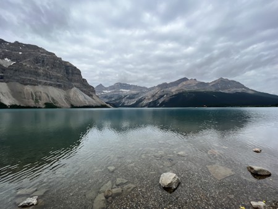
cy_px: 104
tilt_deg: +3.1
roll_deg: +0.2
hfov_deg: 106.2
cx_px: 139
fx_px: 104
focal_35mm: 13
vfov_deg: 90.0
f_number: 1.8
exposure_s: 1/1325
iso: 32
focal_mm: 1.57
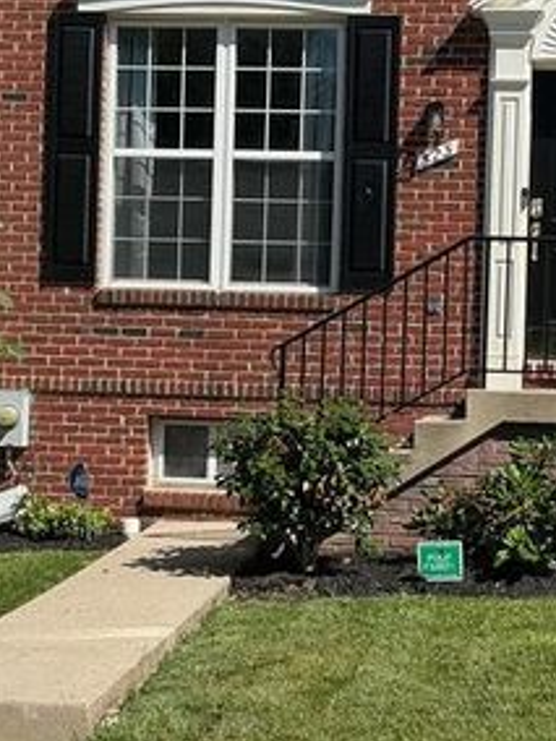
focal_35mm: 68
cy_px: 364
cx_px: 355
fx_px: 1456
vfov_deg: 28.6
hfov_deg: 21.6
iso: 25
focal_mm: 3
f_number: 1.8
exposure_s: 1/2058
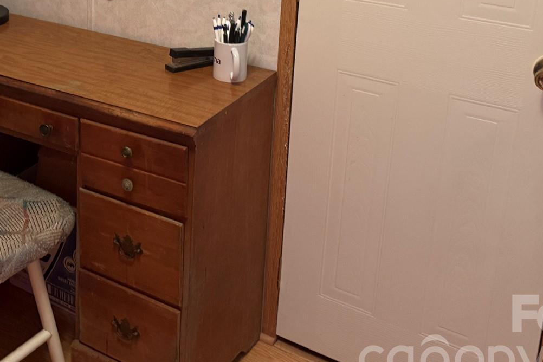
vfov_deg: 25.0
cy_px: -15
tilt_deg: -13.2
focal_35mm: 51
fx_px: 769
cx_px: 130
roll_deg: -1.7
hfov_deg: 37.8
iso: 320
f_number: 1.78
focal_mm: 6.76
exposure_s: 1/60
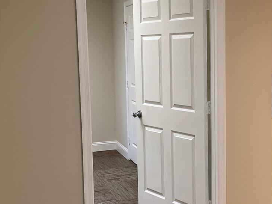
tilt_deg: -6.0
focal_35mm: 57
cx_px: 182
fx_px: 448
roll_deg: +1.0
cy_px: 100
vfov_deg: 25.6
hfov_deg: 33.5
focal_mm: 3
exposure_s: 1/60
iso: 100
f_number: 1.8
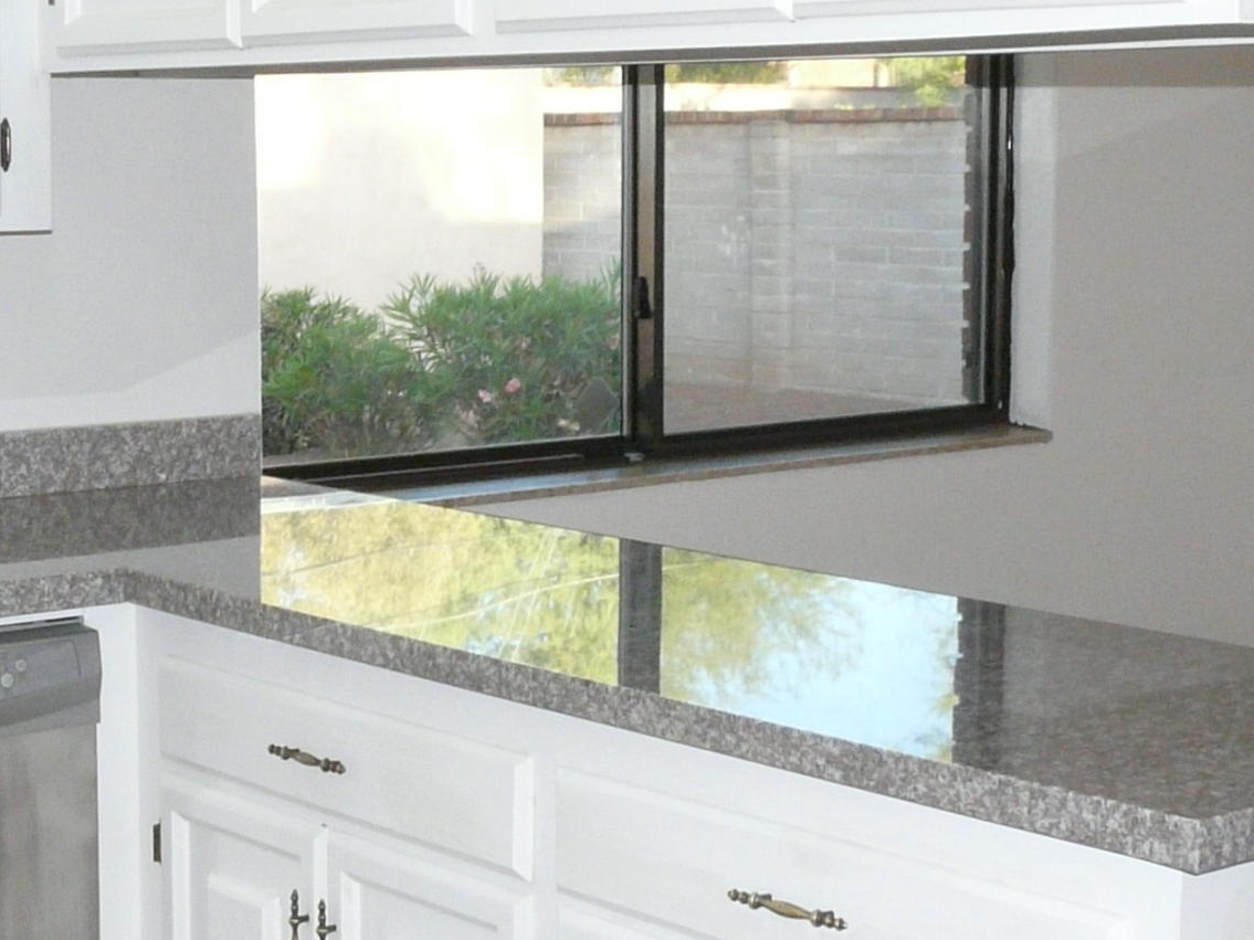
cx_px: 383
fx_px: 2680
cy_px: 387
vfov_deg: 19.9
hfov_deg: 26.1
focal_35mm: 74
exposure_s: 1/60
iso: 250
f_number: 5
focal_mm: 4.6
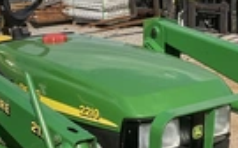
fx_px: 590
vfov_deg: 14.2
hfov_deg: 22.6
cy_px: 122
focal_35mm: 91
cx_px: 53
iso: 25
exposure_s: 1/2320
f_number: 1.8
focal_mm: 3
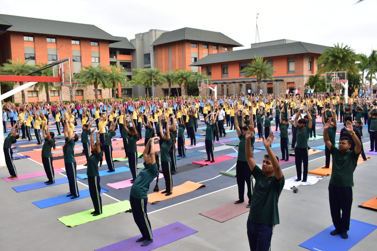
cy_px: 126
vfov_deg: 43.6
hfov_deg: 61.9
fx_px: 314
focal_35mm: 30
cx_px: 188
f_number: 5.6
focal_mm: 20
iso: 100
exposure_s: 1/125
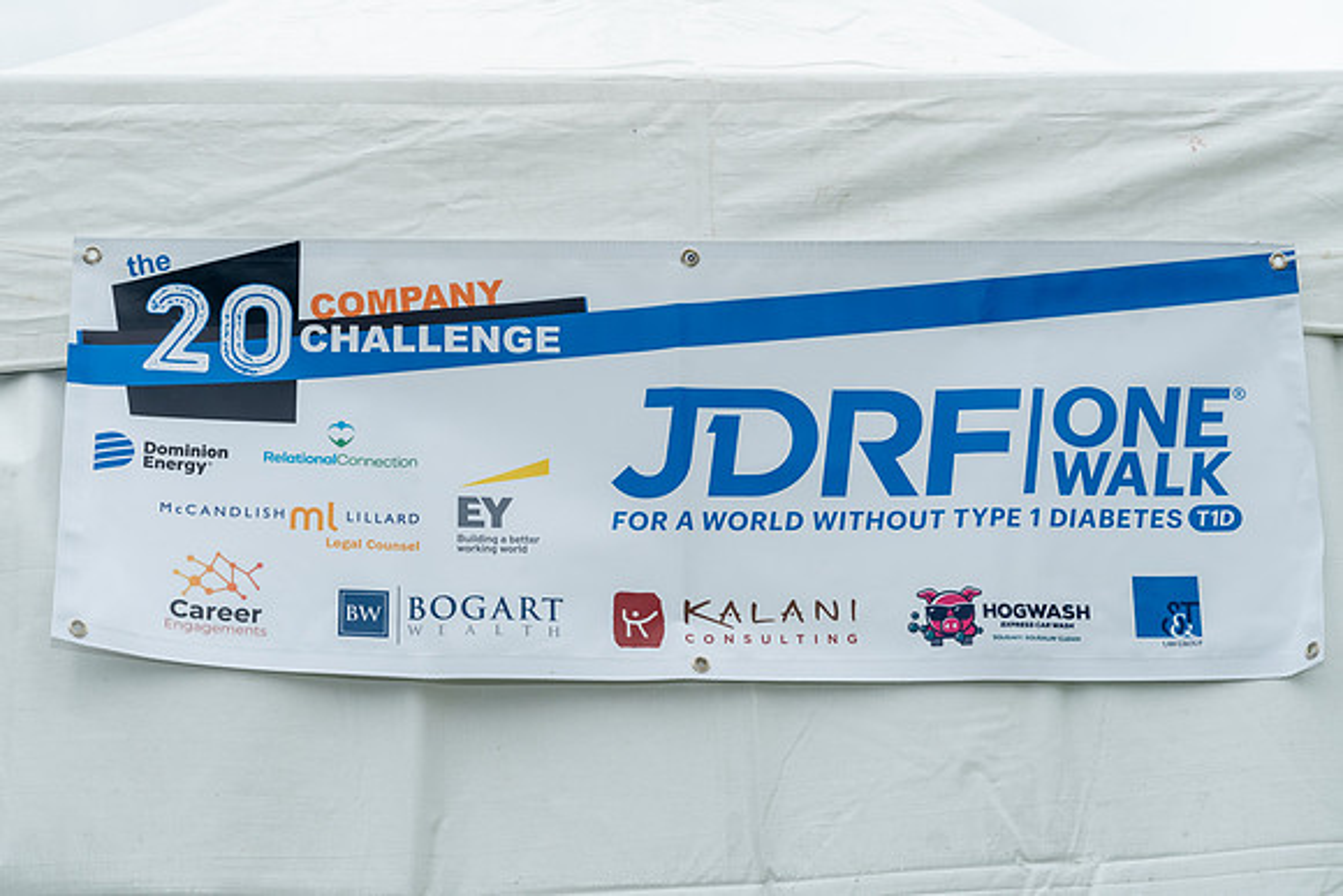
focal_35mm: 76
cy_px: 382
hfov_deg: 26.7
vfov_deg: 18.0
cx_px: 629
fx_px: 2828
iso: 200
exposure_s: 1/250
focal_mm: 44
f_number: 8
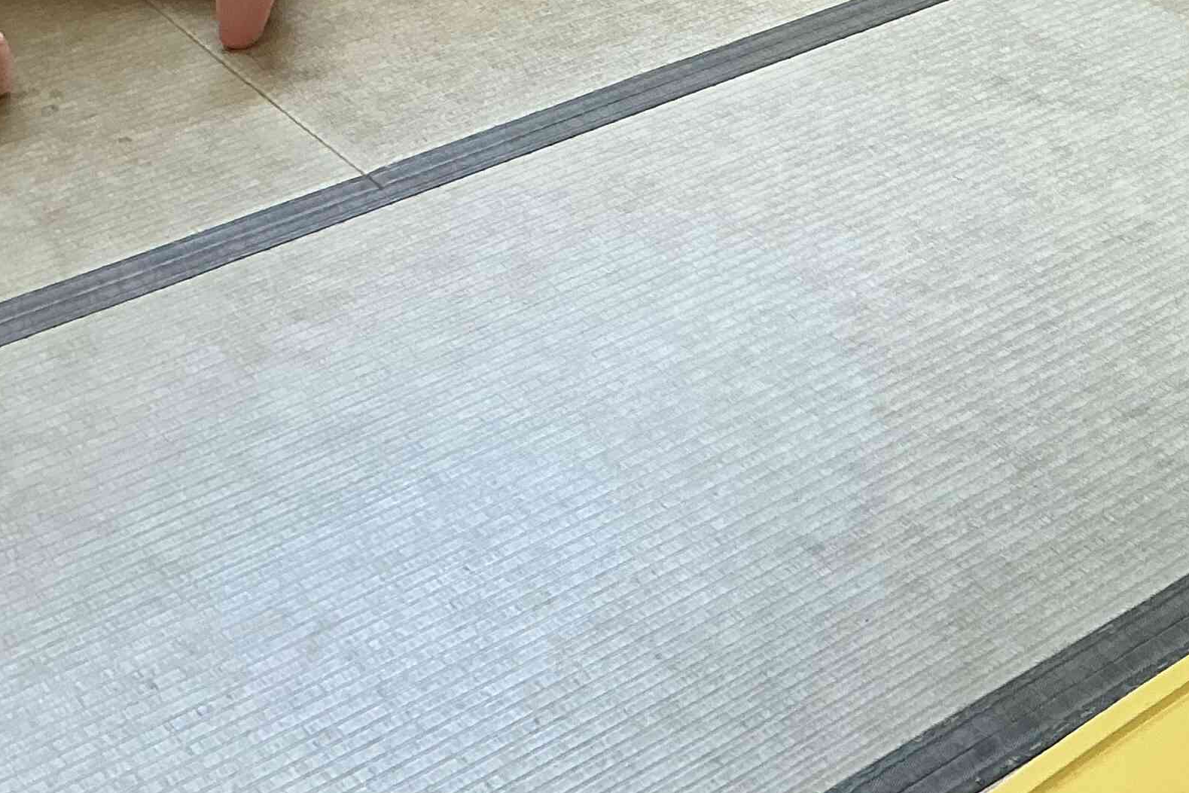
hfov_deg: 25.3
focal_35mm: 77
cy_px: -323
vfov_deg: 16.5
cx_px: 1126
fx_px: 2543
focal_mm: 3
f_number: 1.8
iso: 50
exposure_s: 1/120
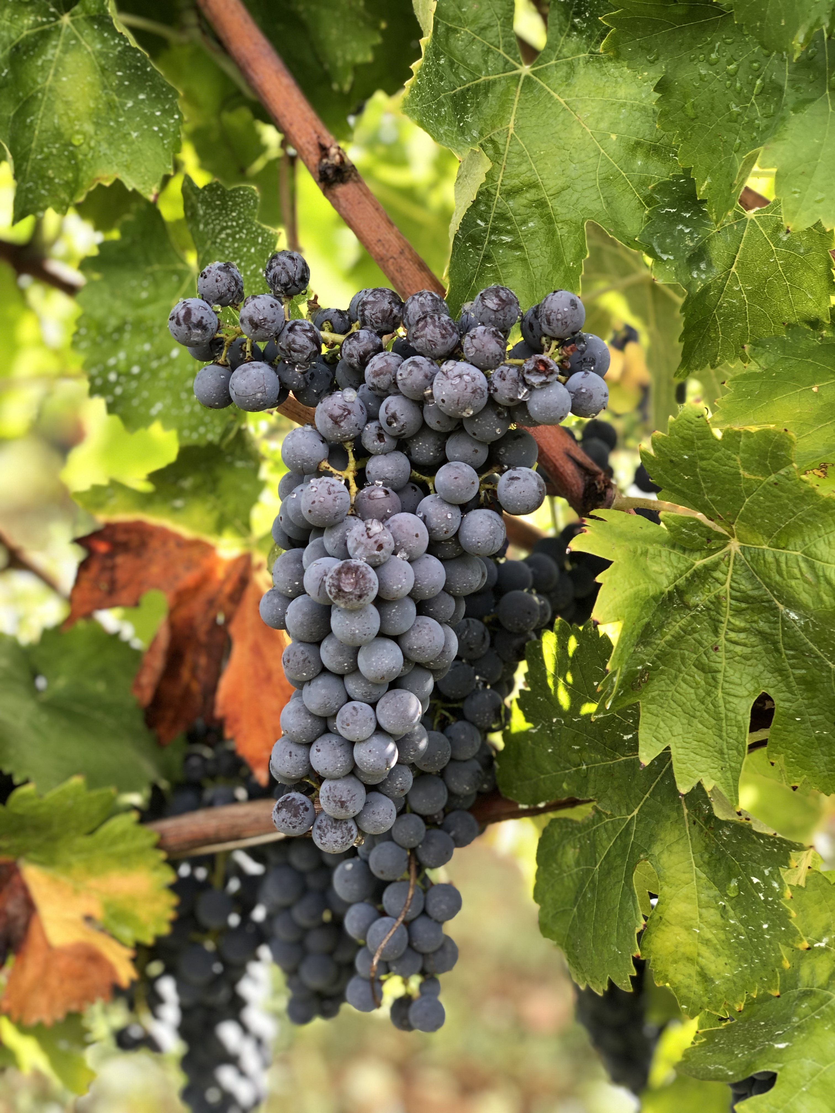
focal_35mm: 52
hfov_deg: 28.0
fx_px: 1672
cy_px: 556
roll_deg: +1.5
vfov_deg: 36.8
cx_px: 418
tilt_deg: -8.4
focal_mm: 6
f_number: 2.4
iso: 20
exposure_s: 1/60
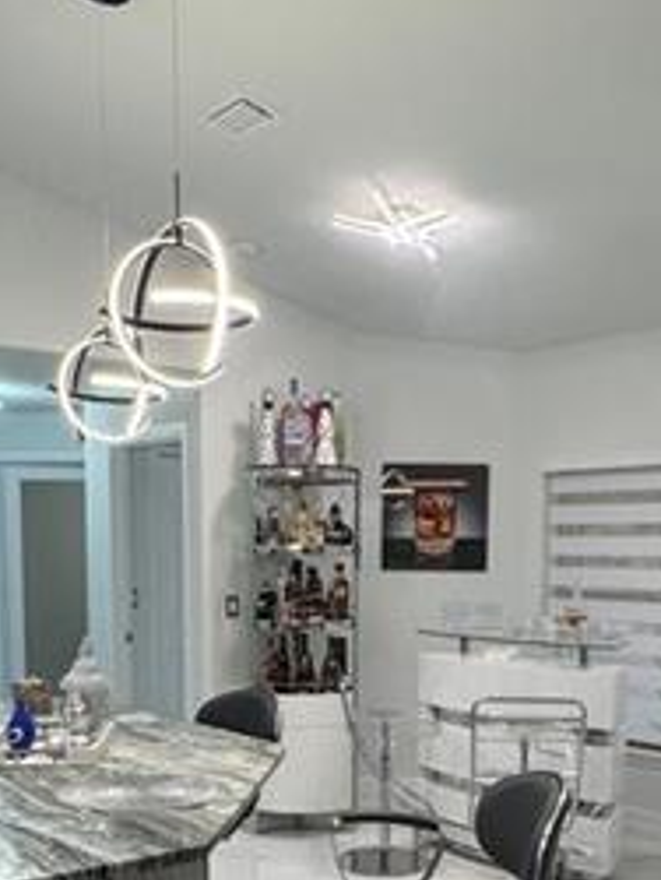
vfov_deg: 42.4
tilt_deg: -4.9
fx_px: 1093
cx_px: 390
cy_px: 665
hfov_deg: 33.6
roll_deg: -0.6
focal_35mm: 43
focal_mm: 2.22
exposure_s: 1/120
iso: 200
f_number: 2.2
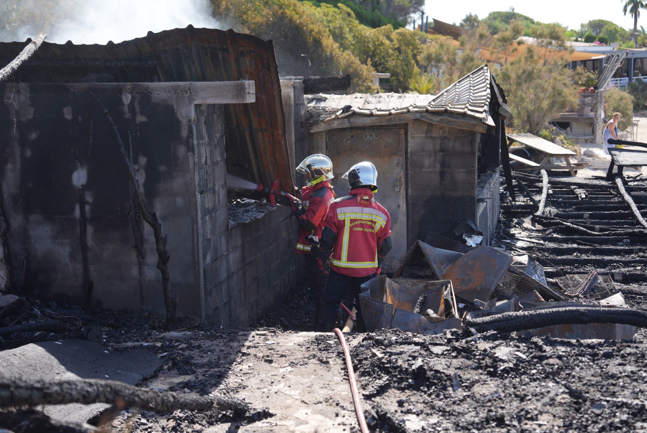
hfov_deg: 35.6
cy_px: 216
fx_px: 1007
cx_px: 324
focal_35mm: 56
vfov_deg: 24.2
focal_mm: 56
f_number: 2.8
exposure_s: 1/2000
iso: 320
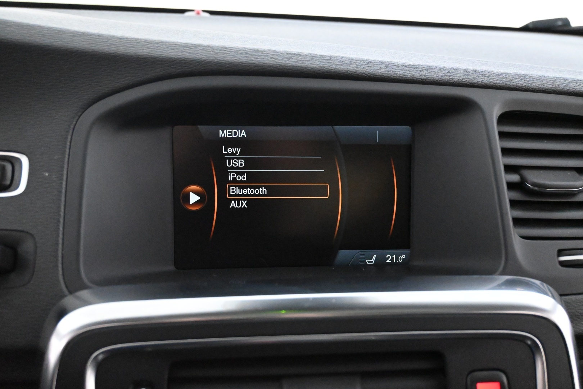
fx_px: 559
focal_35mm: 34
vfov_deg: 38.4
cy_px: 194
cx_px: 292
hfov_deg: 55.1
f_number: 4.2
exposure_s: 1/40
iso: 12800
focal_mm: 23
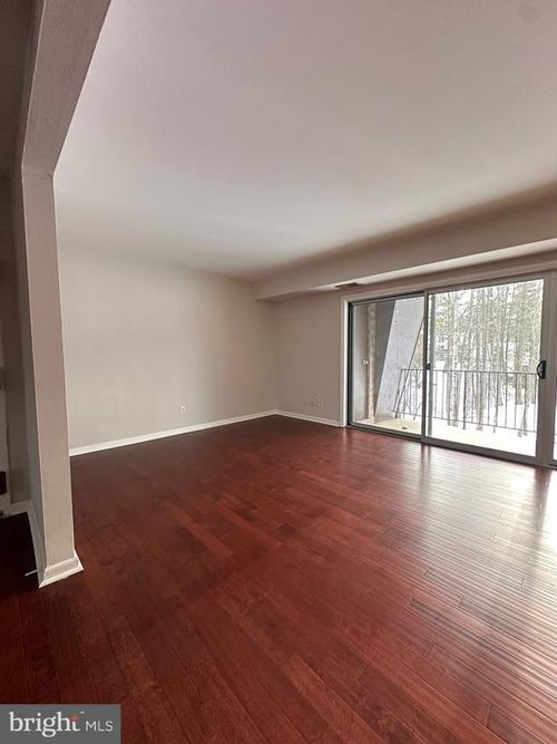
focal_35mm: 14
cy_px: 372
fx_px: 300
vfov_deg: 102.1
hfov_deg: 85.7
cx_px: 278
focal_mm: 2.22
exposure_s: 1/120
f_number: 2.2
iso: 320
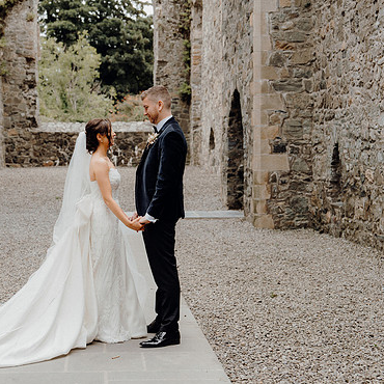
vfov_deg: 26.9
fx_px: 803
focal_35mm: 64
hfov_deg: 26.5
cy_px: 200
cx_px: 91
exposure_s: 1/160
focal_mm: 48
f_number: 3.5
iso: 125
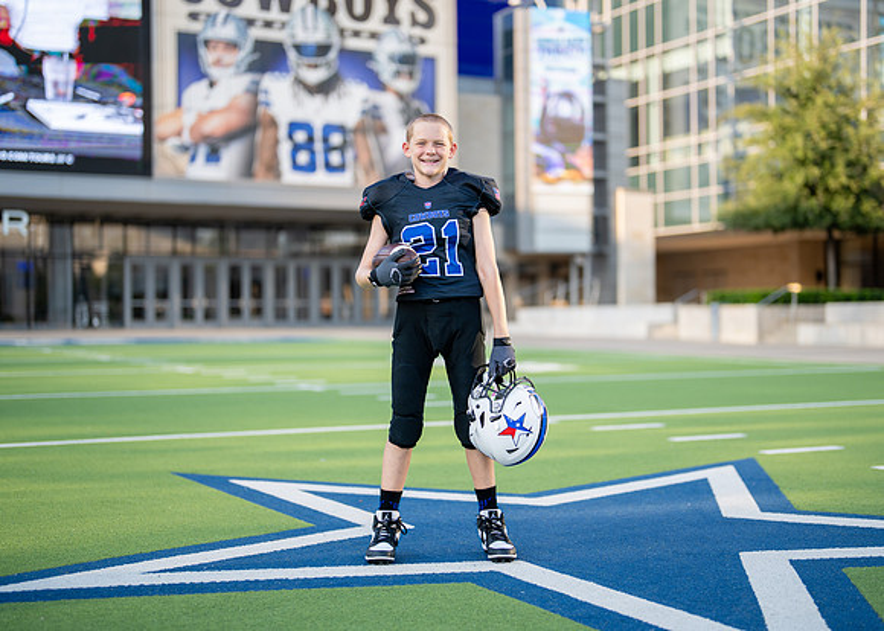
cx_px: 478
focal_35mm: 55
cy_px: 320
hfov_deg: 35.5
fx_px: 1381
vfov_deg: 25.7
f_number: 1.2
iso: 100
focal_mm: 50
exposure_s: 1/2000
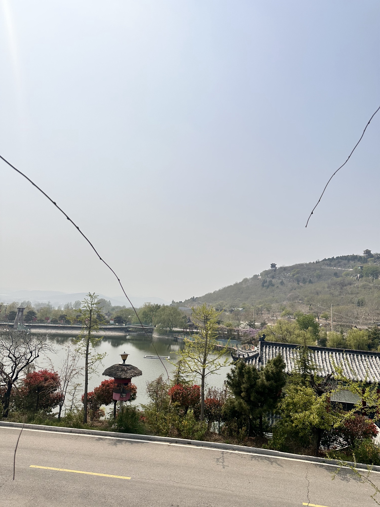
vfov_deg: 71.6
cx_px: 190
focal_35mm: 24
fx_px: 351
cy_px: 254
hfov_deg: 56.8
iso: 80
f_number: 1.78
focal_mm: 6.86
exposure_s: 1/15625
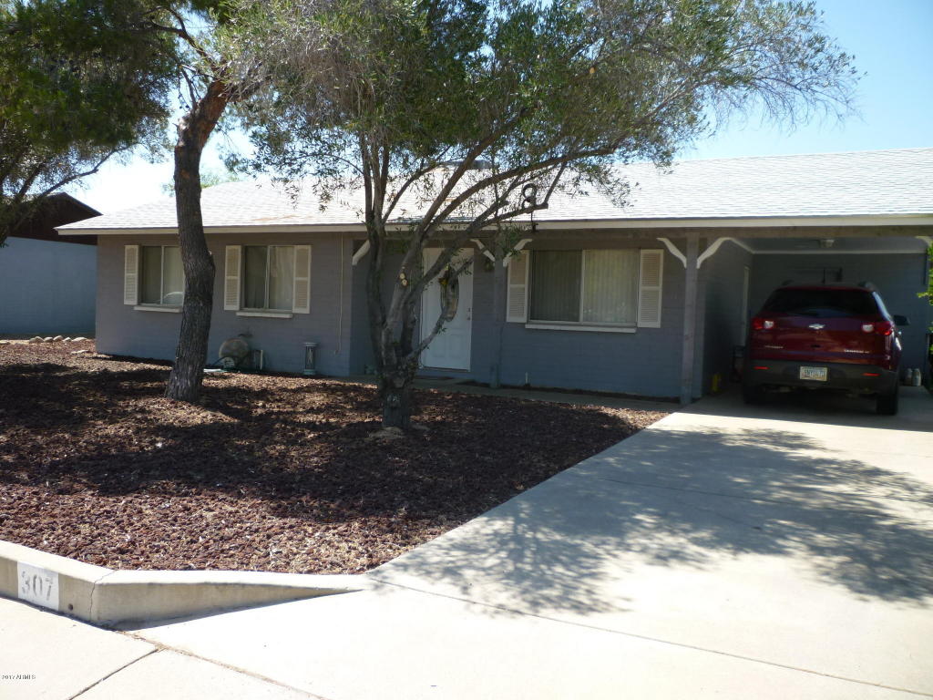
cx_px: 466
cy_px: 350
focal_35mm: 29
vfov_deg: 48.2
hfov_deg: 61.7
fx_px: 782
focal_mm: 5.2
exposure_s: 1/320
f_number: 3.3
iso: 80
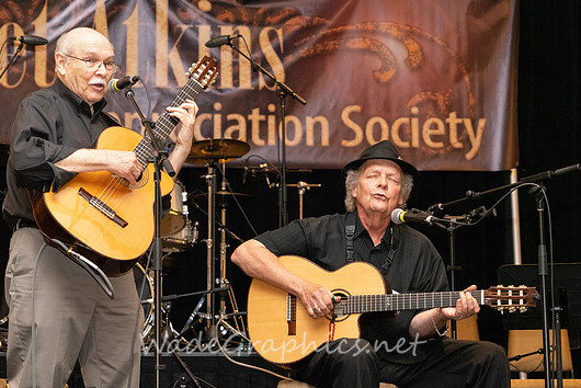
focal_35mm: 93
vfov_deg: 14.7
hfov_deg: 21.9
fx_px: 1502
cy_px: 202
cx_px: 274
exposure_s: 1/200
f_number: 6.3
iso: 6400
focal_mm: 85
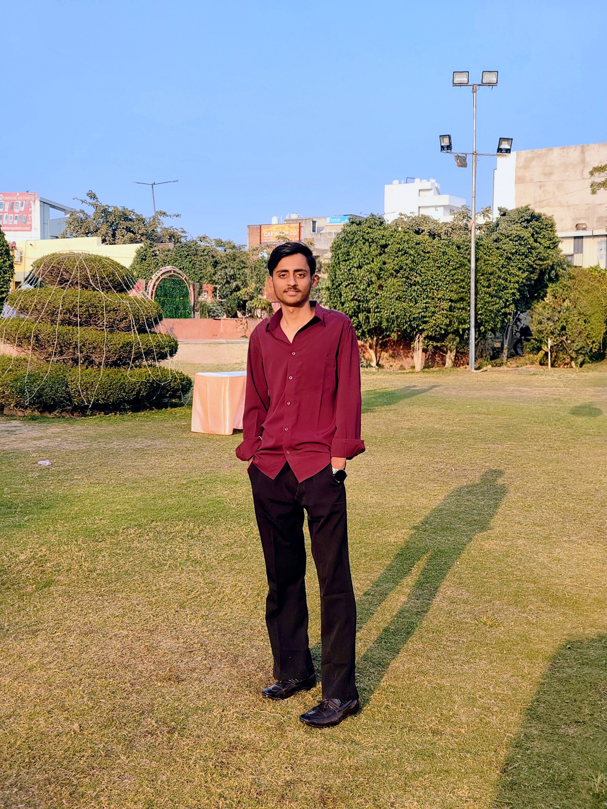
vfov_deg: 38.2
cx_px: 304
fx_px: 1169
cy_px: 404
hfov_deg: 29.1
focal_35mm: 50
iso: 144
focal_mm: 7.1
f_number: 2
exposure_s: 1/1203
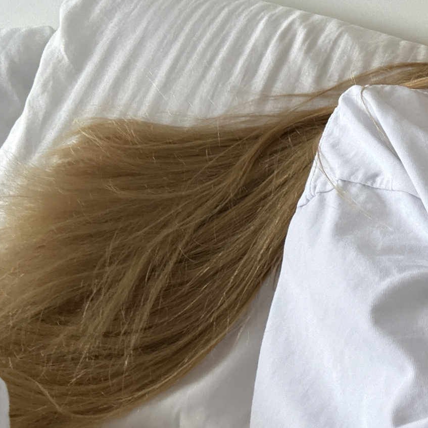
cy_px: 108
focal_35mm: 48
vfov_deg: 34.6
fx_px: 671
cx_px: 485
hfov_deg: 31.0
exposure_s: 1/60
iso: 160
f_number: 1.9
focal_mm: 2.69
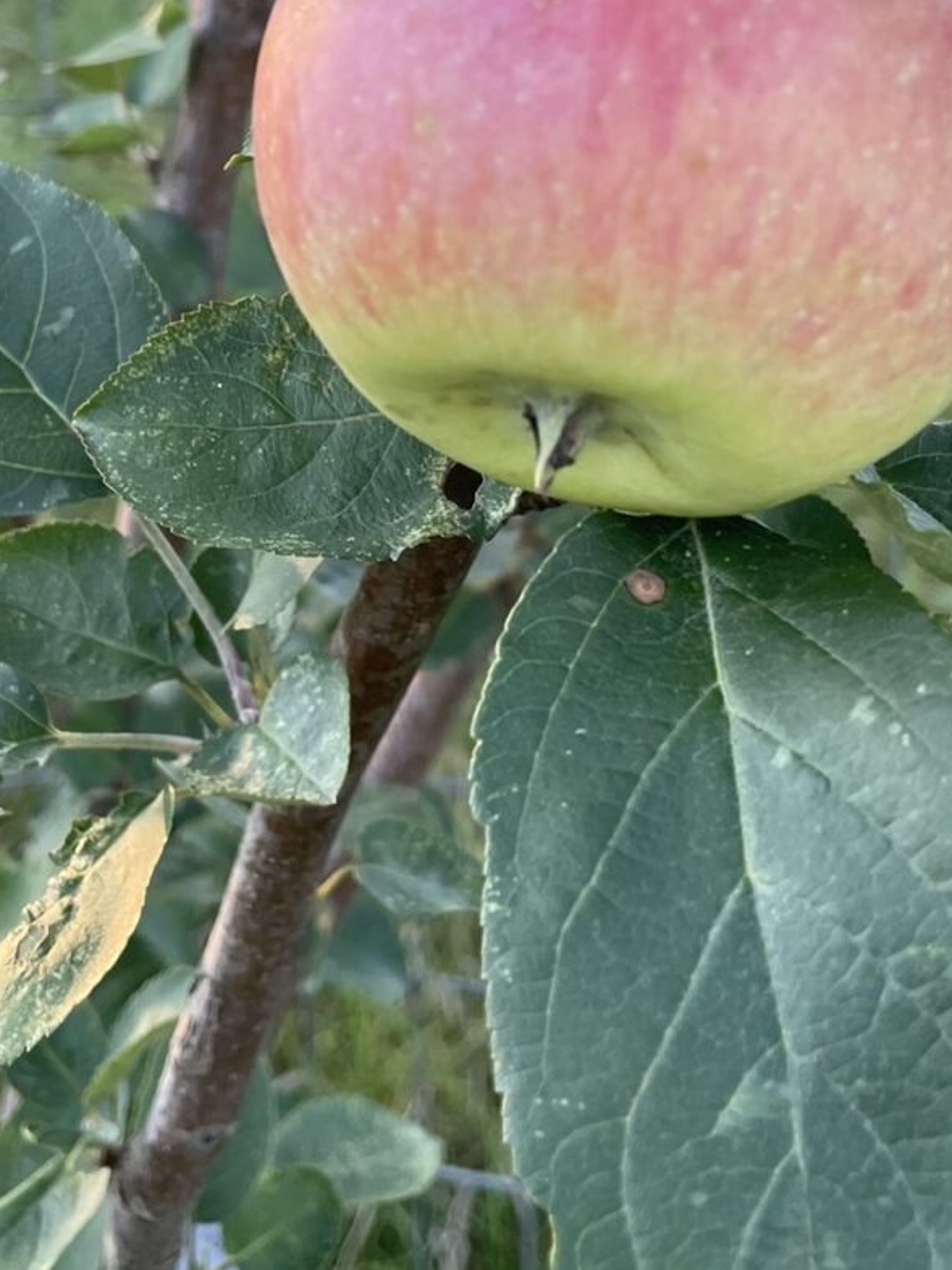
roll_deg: -0.6
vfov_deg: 34.4
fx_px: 1943
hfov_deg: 27.4
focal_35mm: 53
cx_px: 354
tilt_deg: -17.7
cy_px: 162
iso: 80
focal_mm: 4.2
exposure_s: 1/121
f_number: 1.6
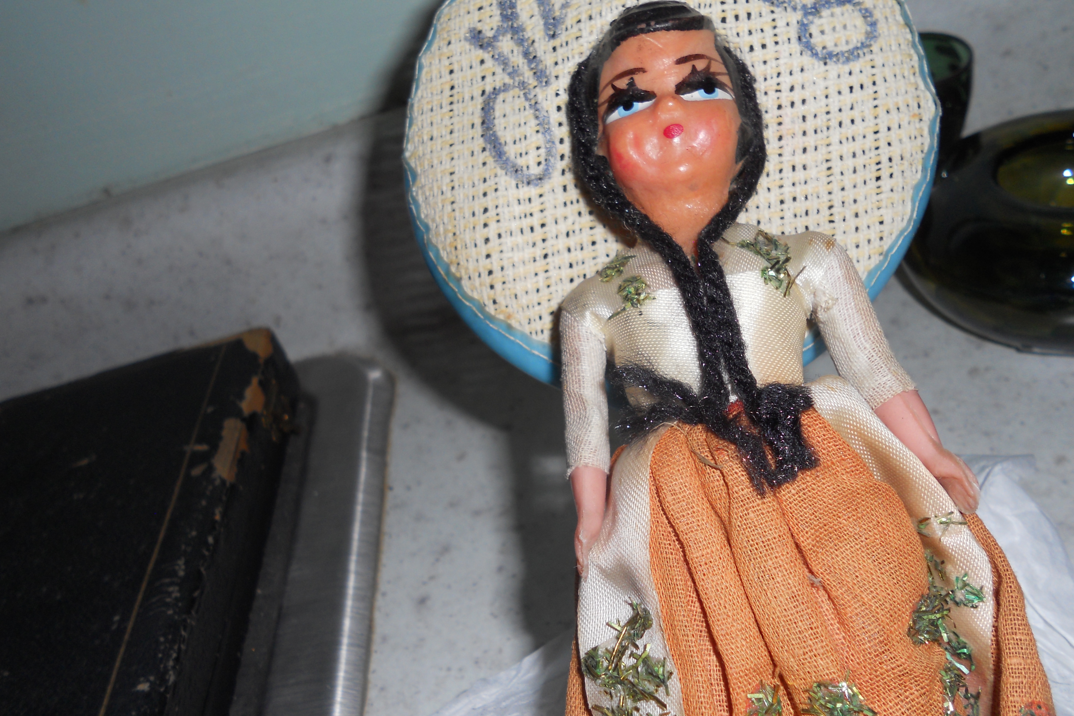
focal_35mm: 34
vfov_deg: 38.8
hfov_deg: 55.8
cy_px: 401
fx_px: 1014
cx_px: 547
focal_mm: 5.8
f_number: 8.8
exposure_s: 1/25
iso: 80
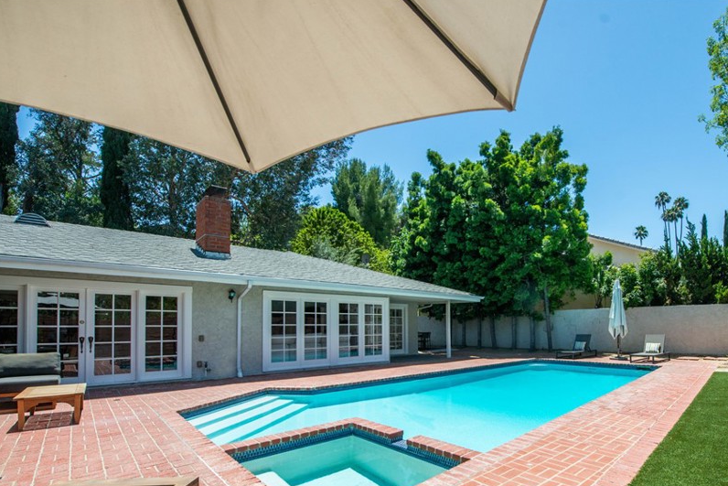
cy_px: 307
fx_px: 364
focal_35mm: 18
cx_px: 441
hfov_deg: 88.7
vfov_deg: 66.3
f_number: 5.6
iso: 400
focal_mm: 14
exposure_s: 1/2500
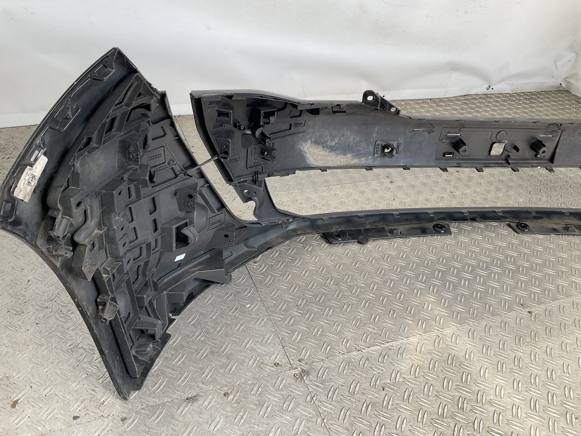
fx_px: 487
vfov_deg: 48.2
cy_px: 218
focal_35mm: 29
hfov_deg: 61.7
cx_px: 290
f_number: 1.8
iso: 16
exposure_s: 1/137
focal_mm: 3
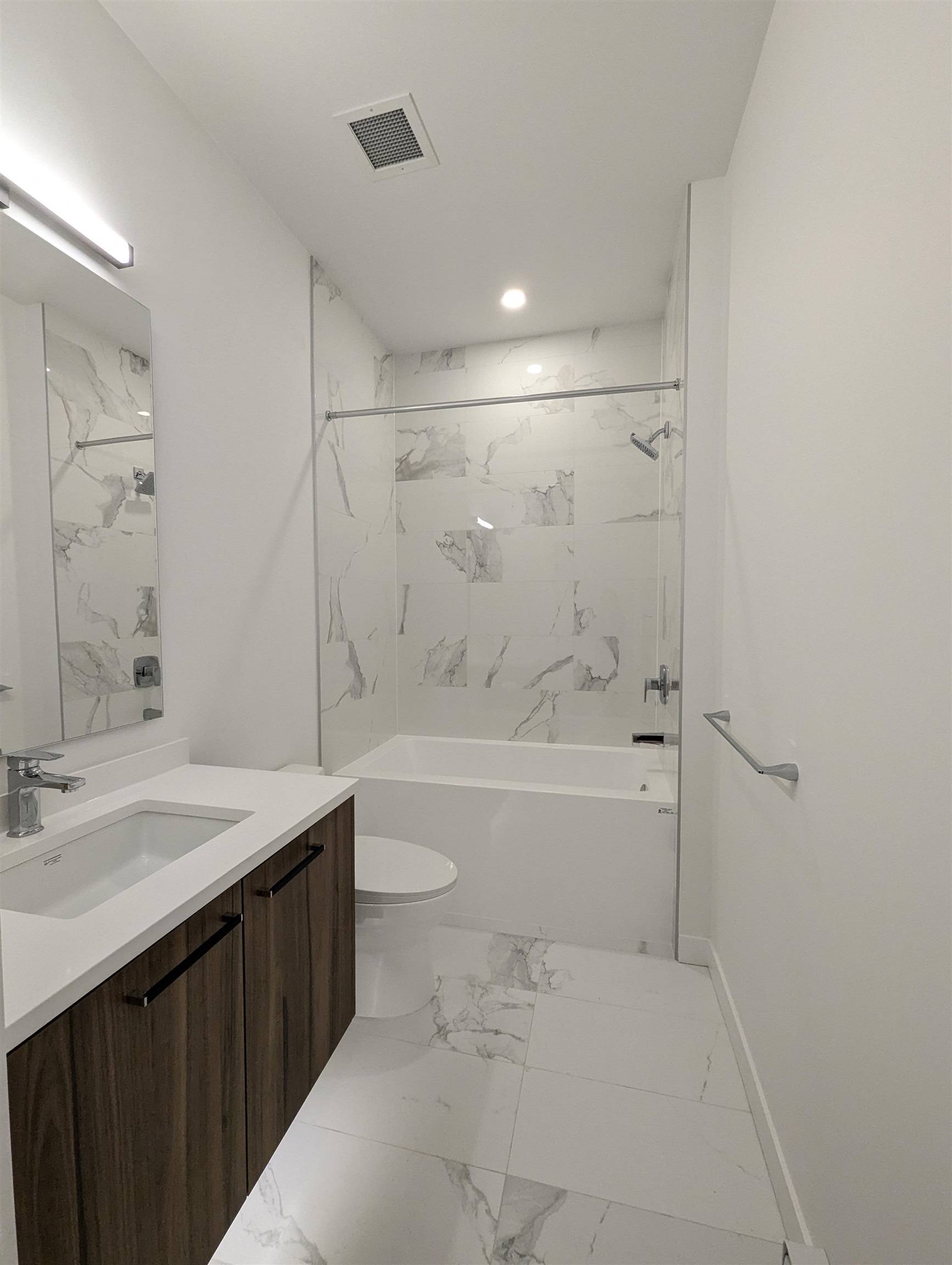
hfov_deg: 90.0
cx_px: 476
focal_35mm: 13
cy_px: 632
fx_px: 476
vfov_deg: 106.1
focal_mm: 1.95
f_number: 2.2
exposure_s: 1/120
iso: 202
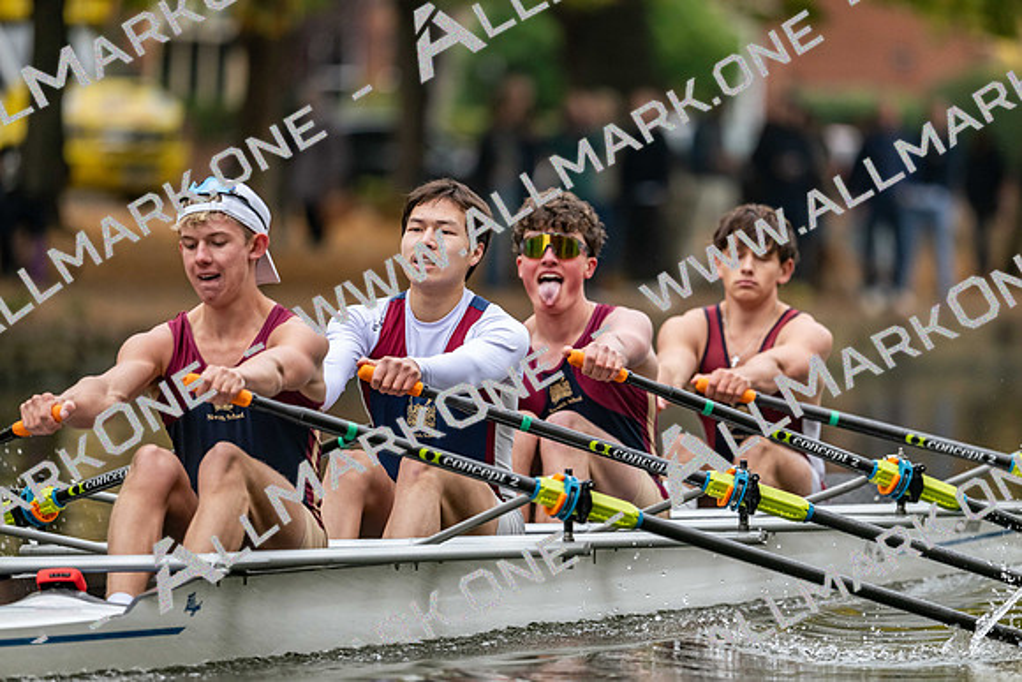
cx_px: 511
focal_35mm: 400
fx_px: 11358
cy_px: 341
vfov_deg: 3.4
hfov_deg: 5.2
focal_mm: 400
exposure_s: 1/2500
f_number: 4.5
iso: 2200
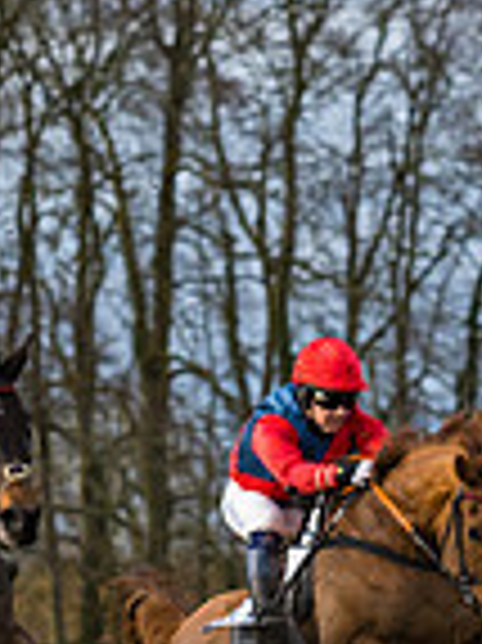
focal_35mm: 454
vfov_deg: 4.4
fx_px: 8441
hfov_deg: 3.3
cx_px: -267
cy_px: 518
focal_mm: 100
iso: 400
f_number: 4
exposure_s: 1/1000
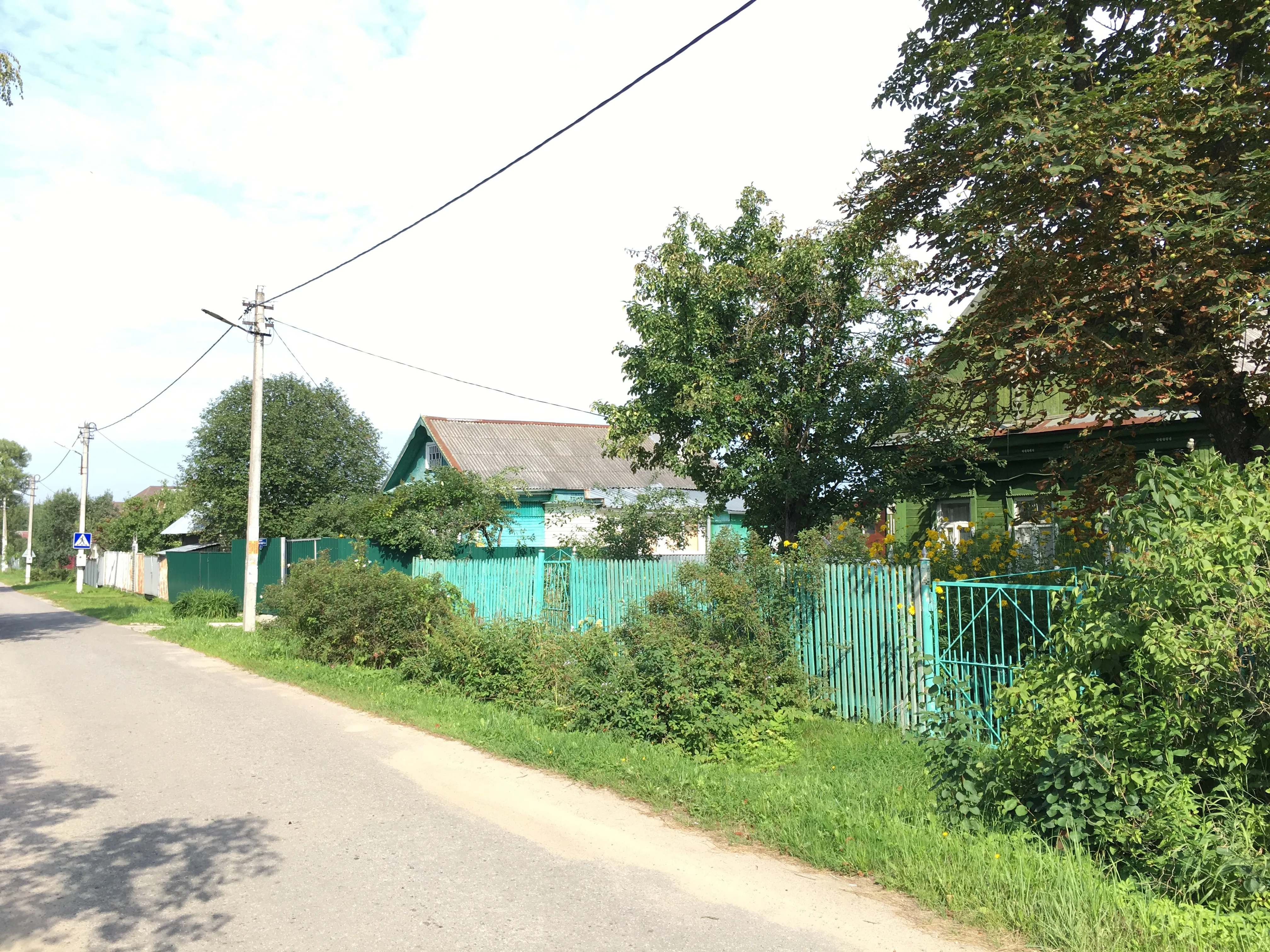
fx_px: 1064
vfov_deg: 48.2
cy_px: 476
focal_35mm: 29
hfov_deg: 61.7
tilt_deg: +4.2
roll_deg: +0.3
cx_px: 635
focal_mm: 4.15
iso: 25
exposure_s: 1/534
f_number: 2.2
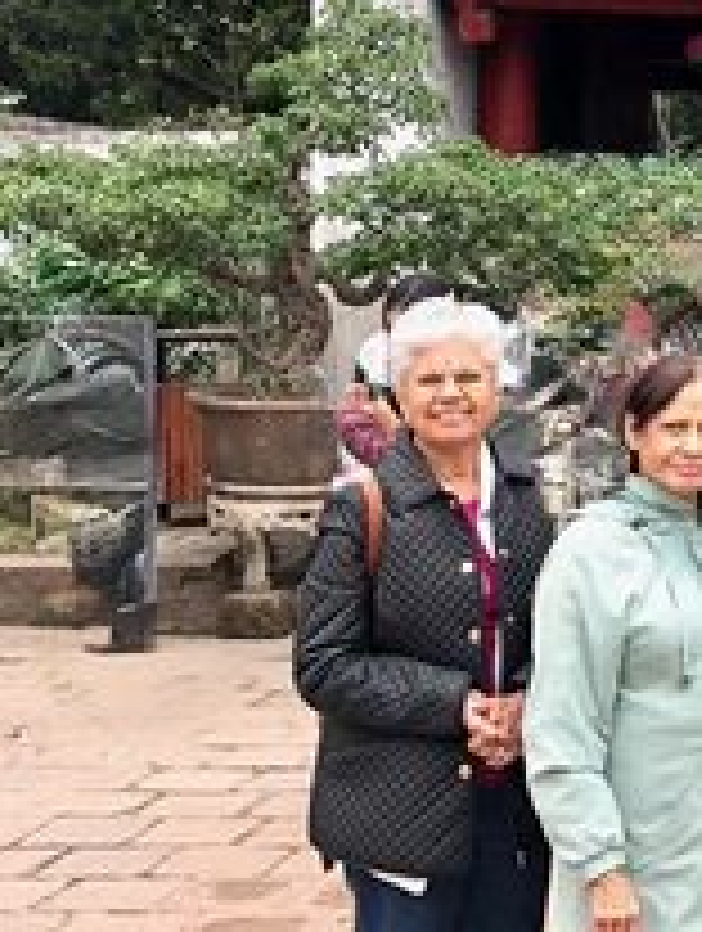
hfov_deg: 16.9
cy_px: 266
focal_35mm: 81
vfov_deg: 23.9
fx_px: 2183
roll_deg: +0.0
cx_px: 976
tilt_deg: +0.1
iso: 20
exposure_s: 1/365
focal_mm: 4
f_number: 1.8
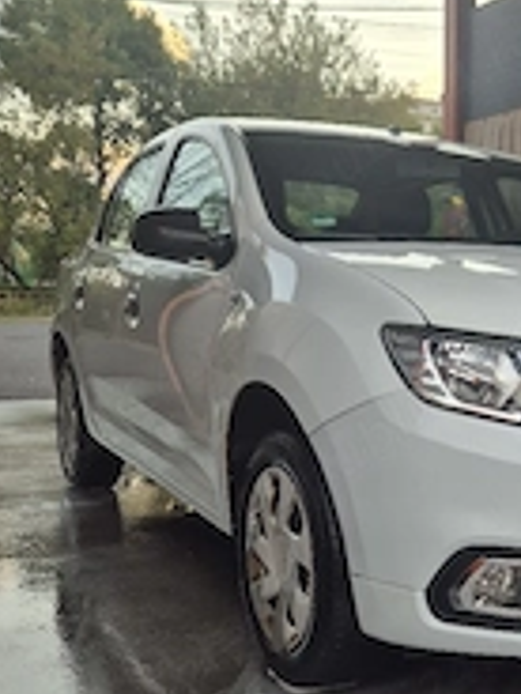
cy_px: 453
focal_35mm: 50
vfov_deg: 37.8
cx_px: 495
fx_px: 1003
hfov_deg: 27.7
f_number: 1.8
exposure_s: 1/357
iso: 25
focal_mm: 5.4
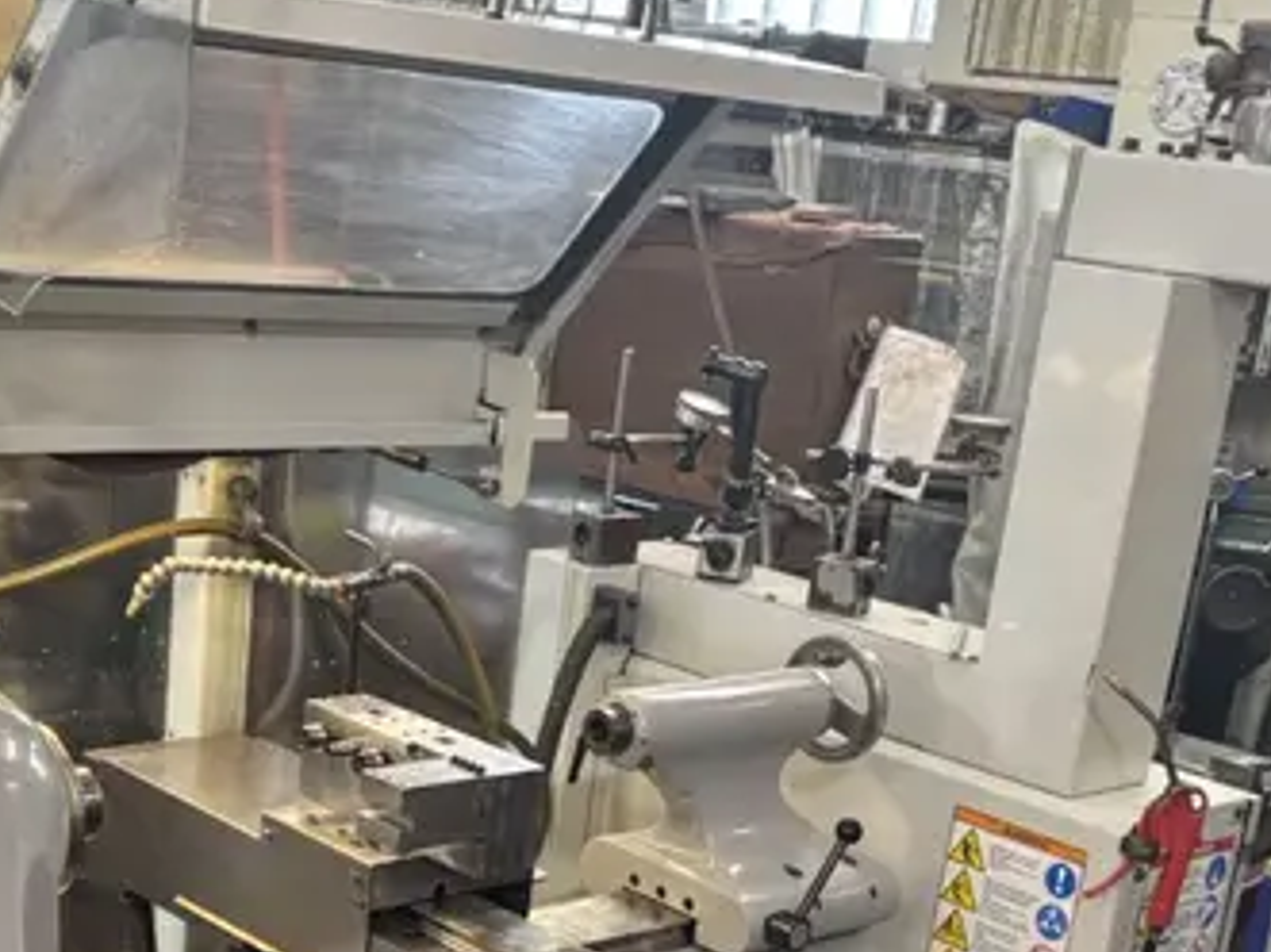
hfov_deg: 32.6
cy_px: 845
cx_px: 524
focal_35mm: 59
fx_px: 2166
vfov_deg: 24.2
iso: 80
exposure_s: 1/60
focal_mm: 6
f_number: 1.6
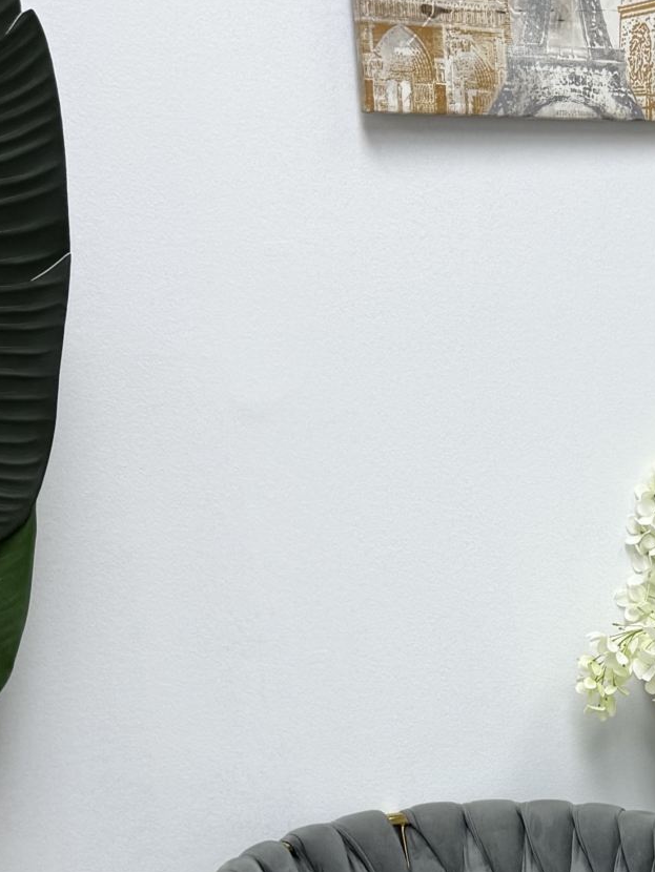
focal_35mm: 74
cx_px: 853
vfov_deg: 24.9
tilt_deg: -22.1
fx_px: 1866
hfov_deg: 18.5
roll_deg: -0.7
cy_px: 904
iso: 80
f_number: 1.78
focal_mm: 6.76
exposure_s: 1/120
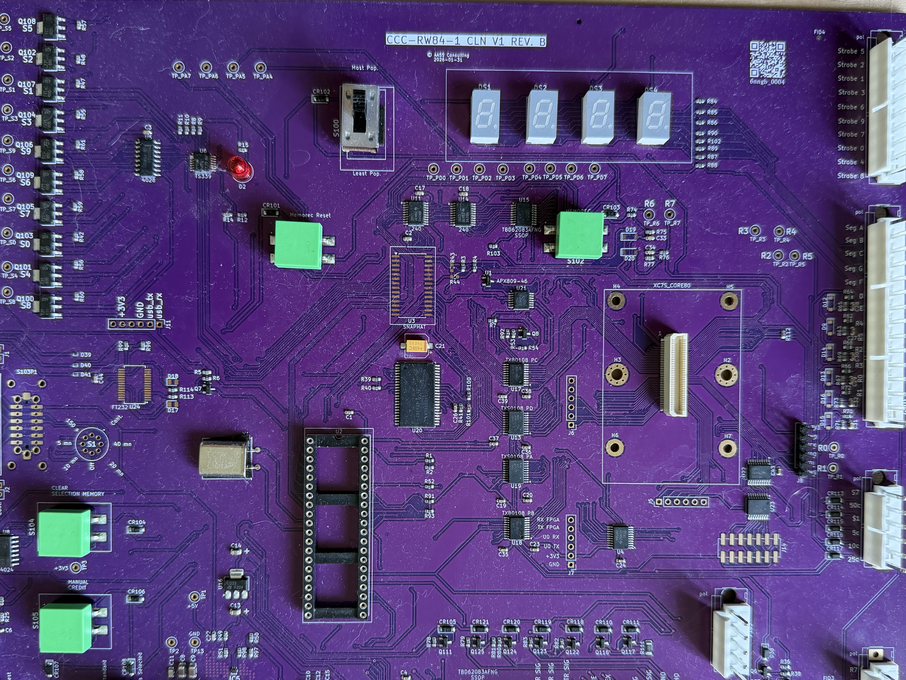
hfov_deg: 58.3
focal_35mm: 31
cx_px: 434
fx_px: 811
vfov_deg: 45.4
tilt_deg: -89.0
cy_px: 381
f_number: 1.78
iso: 200
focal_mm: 6.76
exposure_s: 1/66
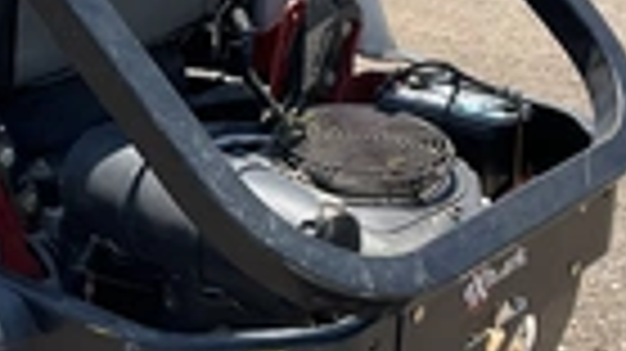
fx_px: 1510
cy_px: 220
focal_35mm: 91
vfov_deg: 13.3
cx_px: 207
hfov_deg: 23.3
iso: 25
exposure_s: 1/944
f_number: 1.8
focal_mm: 3
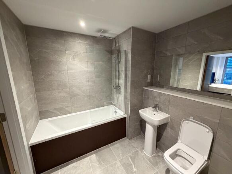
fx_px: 94
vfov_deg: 85.7
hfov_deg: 102.1
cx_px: 116
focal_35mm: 14
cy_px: 87
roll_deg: +0.1
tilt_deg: -10.5
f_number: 2.2
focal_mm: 2.22
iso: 500
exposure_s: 1/50
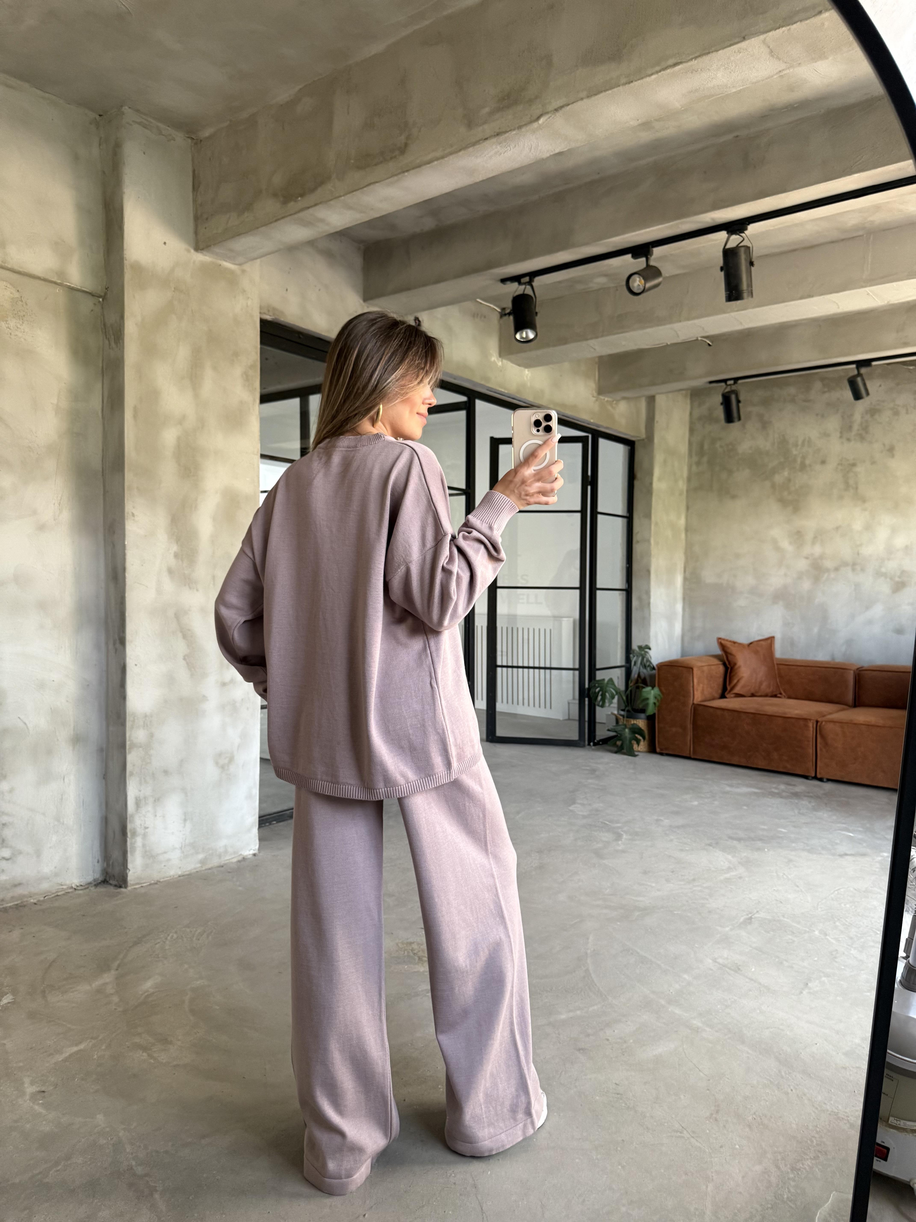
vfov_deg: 71.6
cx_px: 458
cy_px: 611
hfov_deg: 56.8
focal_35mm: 24
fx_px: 847
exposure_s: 1/60
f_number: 1.78
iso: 250
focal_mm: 6.76
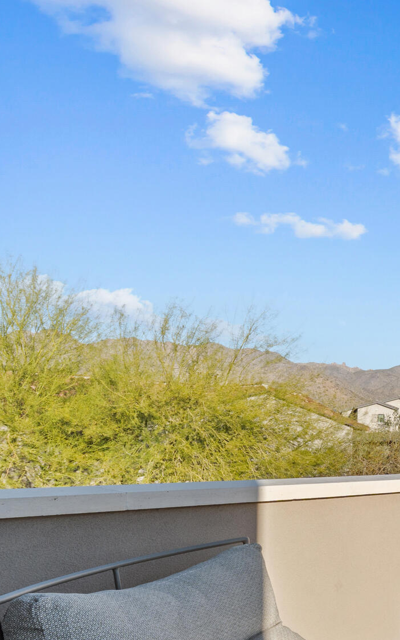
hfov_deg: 24.3
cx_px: 662
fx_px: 593
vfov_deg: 55.5
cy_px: 429
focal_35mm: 34
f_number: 9
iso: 250
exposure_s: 1/100
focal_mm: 10
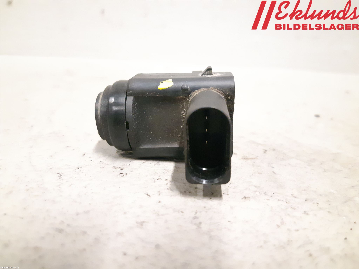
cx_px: 180
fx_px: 270
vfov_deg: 53.1
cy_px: 134
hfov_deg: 67.3
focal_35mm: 26
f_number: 1.7
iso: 800
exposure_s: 1/100
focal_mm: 3.93
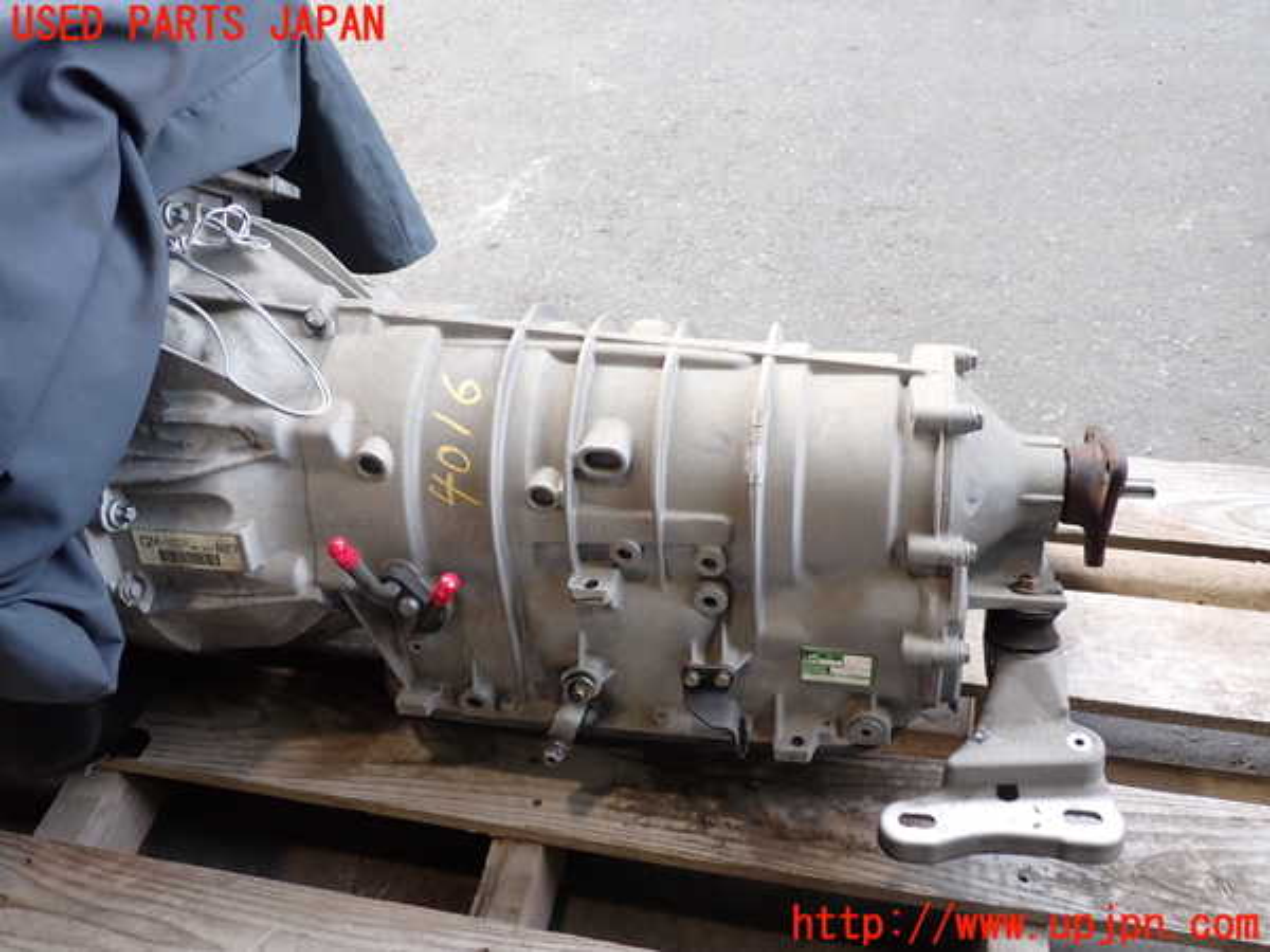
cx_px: 635
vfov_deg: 46.8
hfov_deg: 60.0
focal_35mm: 30
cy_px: 476
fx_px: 1101
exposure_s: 1/100
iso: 200
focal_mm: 5.4
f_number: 2.3
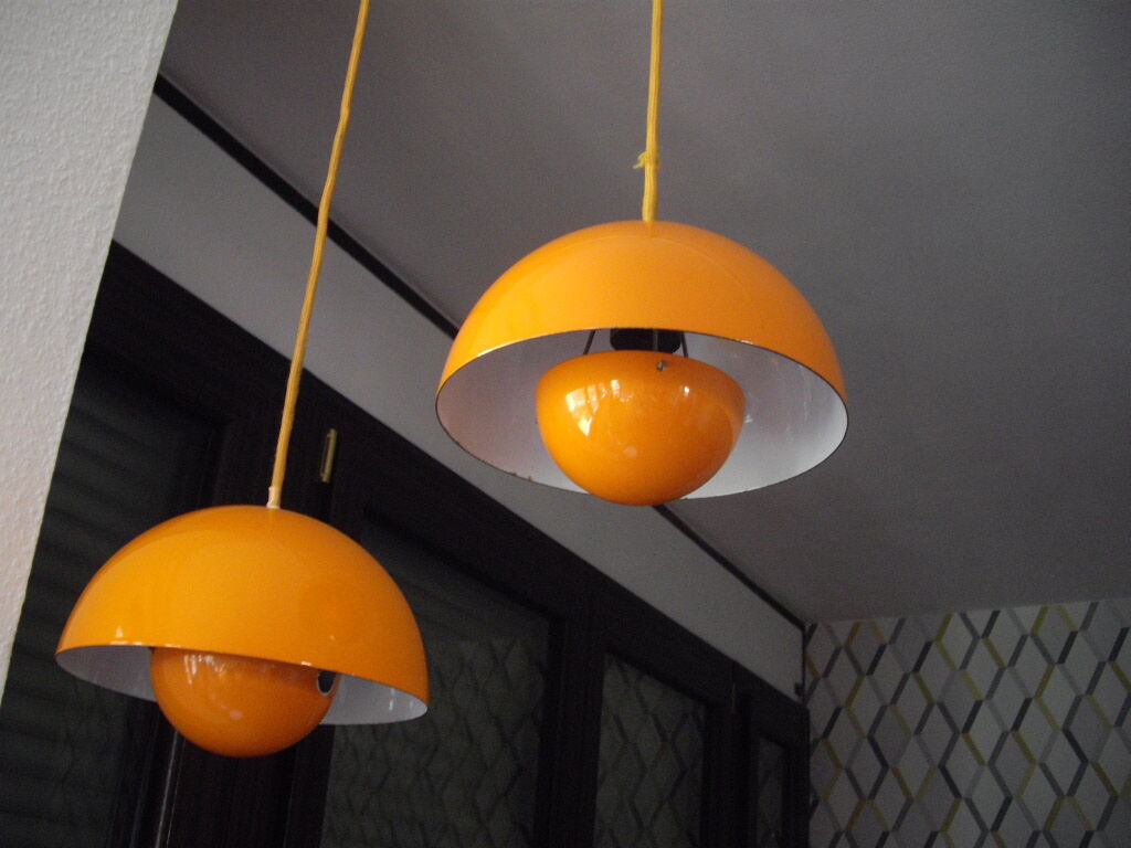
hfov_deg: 49.0
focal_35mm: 38
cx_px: 566
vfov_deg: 37.7
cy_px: 424
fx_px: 1242
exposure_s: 1/20
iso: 400
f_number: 2.8
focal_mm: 7.9
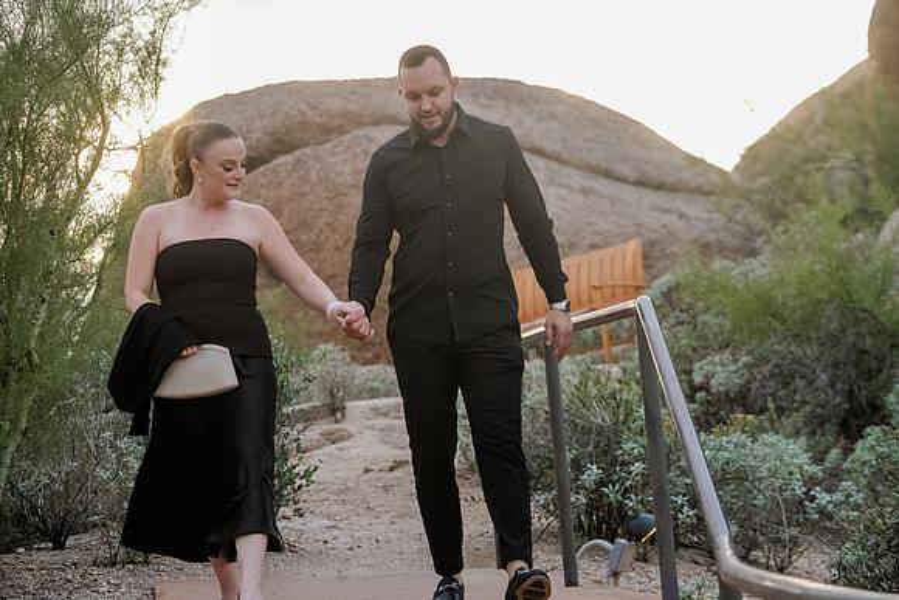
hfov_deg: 20.2
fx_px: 2523
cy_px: 300
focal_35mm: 101
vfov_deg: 13.6
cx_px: 450
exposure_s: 1/640
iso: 4000
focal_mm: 101
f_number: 5.6
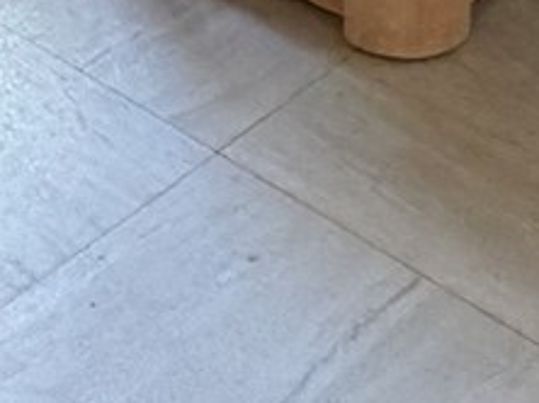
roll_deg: +2.9
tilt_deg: -17.0
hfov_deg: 19.4
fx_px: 1571
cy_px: -425
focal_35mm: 101
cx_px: 153
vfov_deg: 12.7
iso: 400
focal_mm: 2.22
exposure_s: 1/60
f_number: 2.2
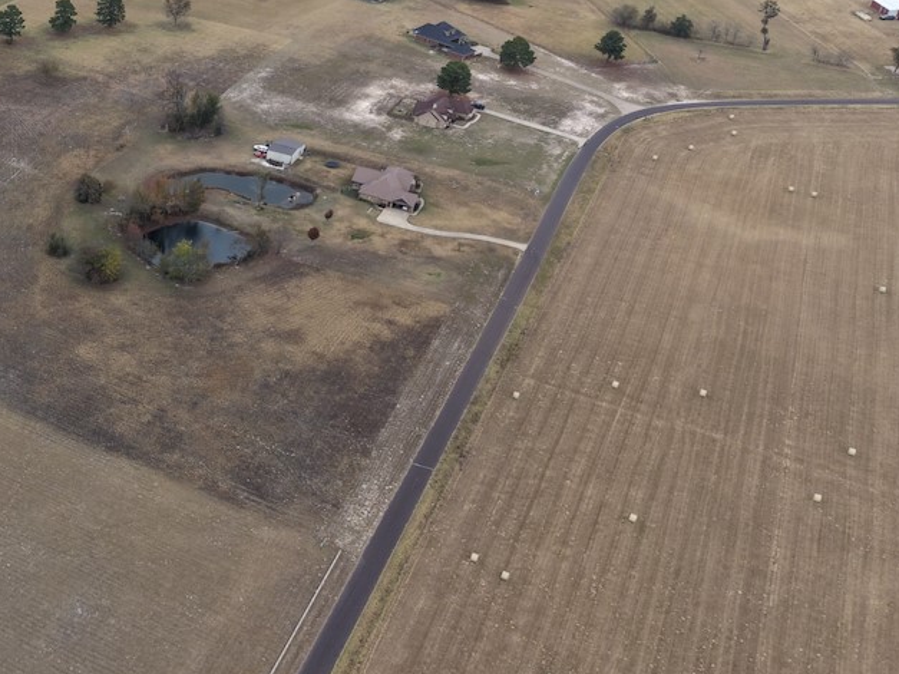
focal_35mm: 49
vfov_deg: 29.5
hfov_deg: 35.2
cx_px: 0
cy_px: 250
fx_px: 1272
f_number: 1.8
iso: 120
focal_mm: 8.67
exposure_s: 1/1250
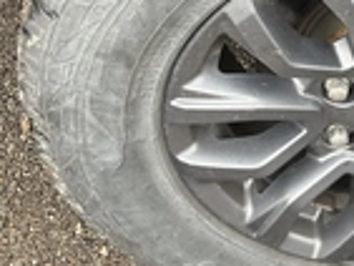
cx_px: 364
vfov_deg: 17.5
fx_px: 839
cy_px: -13
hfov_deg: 22.8
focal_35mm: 82
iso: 64
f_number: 1.8
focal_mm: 3
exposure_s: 1/122
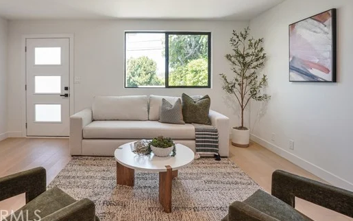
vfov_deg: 61.2
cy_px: 80
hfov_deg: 87.1
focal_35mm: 19
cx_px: 145
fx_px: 183
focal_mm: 10
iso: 400
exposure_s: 1/15
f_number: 8
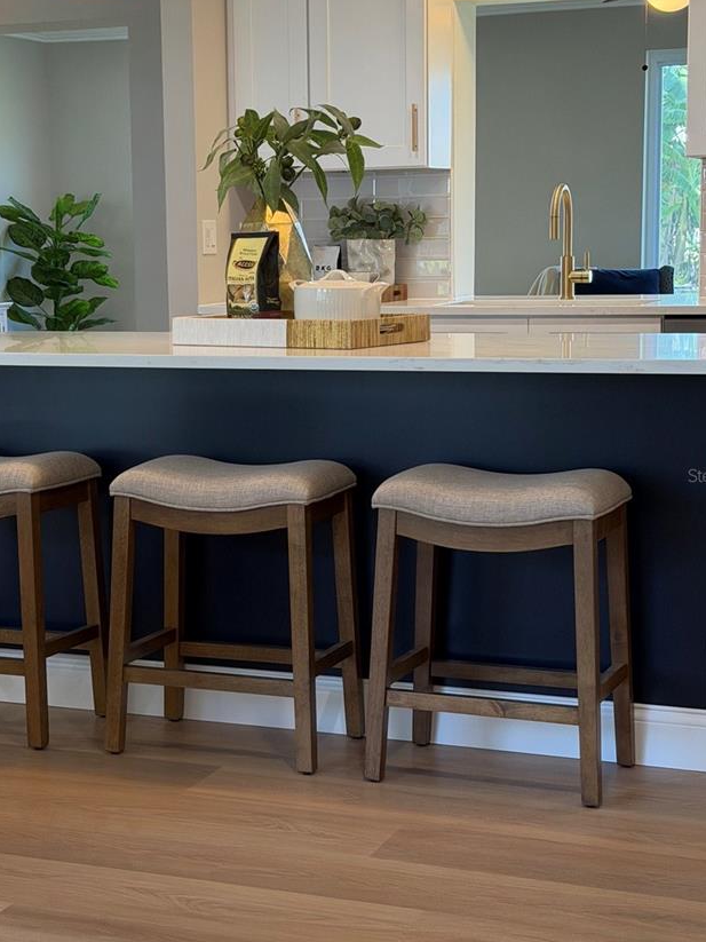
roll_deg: +0.7
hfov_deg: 21.0
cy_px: 475
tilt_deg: -7.2
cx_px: 254
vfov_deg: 27.8
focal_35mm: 70
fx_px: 1904
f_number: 1.78
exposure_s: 1/140
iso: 160
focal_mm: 6.76
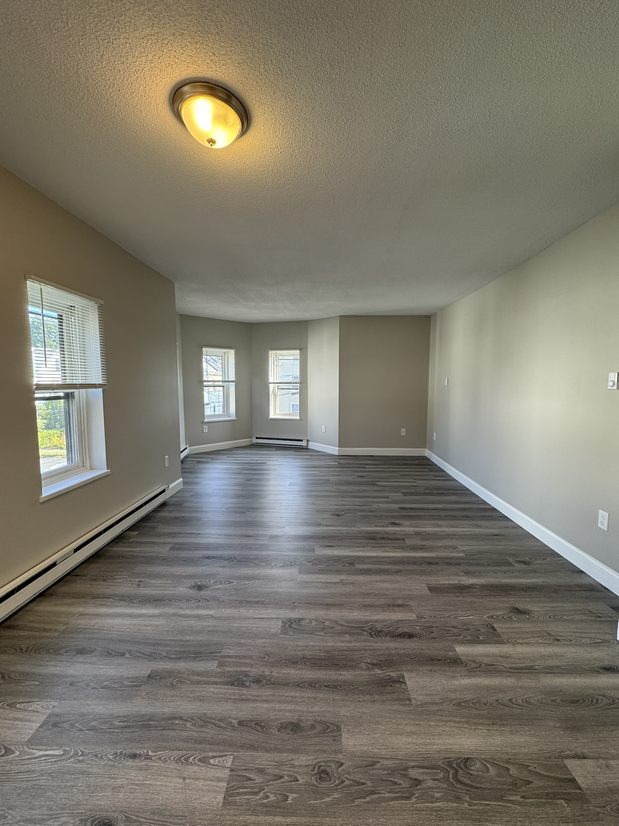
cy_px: 413
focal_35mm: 14
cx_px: 310
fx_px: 334
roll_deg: -0.6
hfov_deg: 85.7
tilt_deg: -4.6
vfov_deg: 102.1
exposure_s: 1/120
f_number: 2.2
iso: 160
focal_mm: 2.22
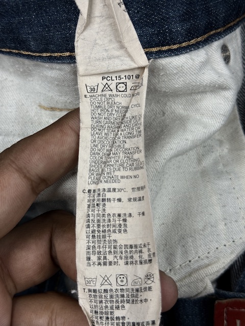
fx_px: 453
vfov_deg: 39.7
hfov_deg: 30.3
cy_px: 163
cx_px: 122
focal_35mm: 48
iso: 64
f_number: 1.78
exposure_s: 1/254
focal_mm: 6.76
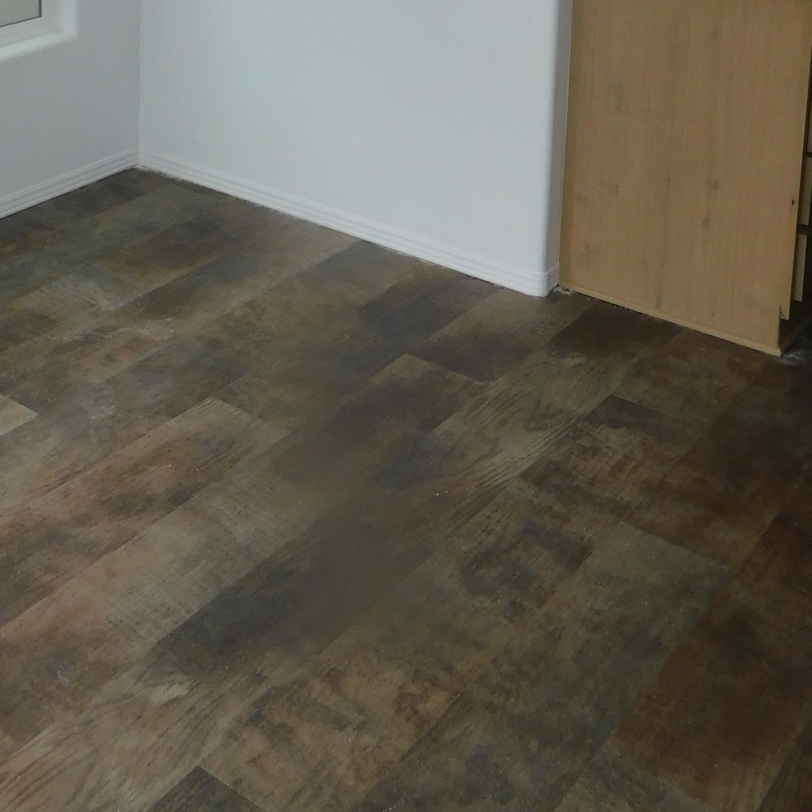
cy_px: -139
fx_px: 1433
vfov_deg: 28.0
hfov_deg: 31.5
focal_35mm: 54
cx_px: 317
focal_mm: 4
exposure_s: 1/80
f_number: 3
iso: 125
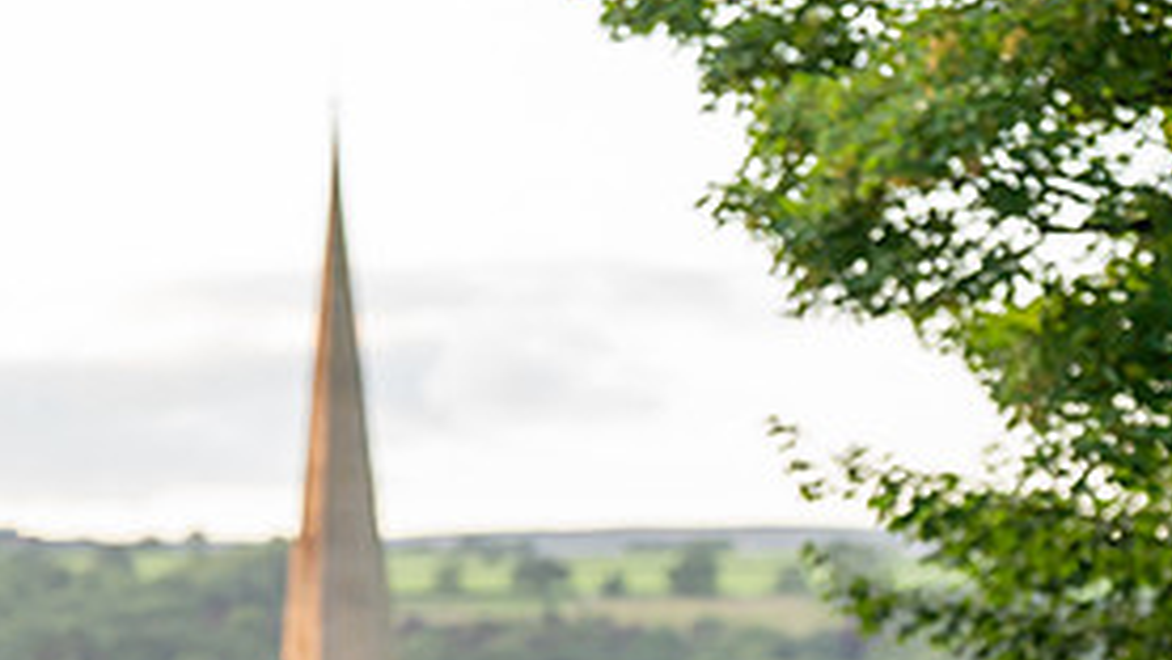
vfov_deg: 6.0
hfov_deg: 10.7
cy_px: 927
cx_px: 584
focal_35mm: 201
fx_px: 6248
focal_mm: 118
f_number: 2.8
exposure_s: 1/1000
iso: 2000
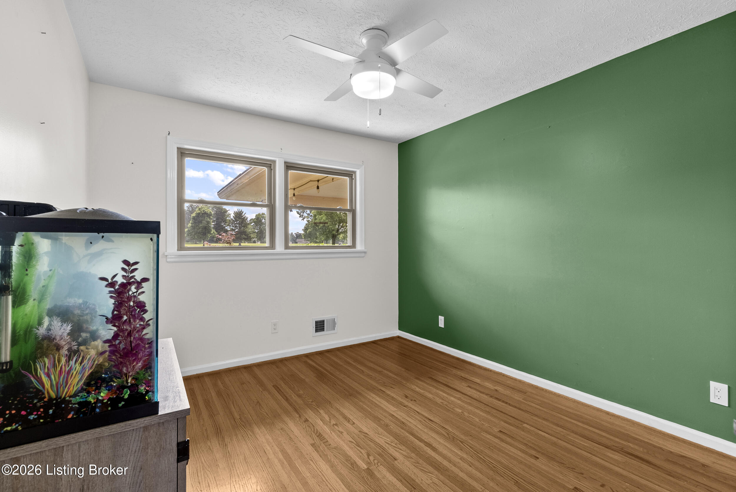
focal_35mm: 16
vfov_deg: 73.8
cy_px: 246
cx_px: 368
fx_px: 327
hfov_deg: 96.7
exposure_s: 1/2
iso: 400
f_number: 11
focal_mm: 16
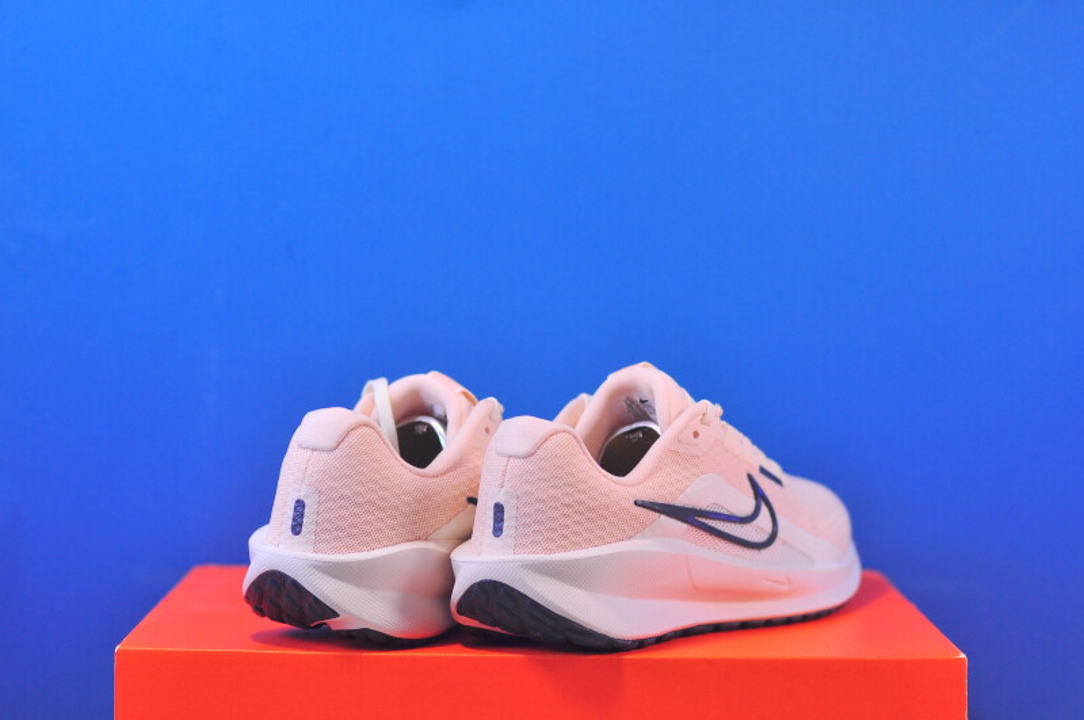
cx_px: 542
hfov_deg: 27.0
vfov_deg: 18.1
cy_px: 360
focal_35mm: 75
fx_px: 2255
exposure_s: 1/320
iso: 250
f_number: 2.5
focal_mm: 50
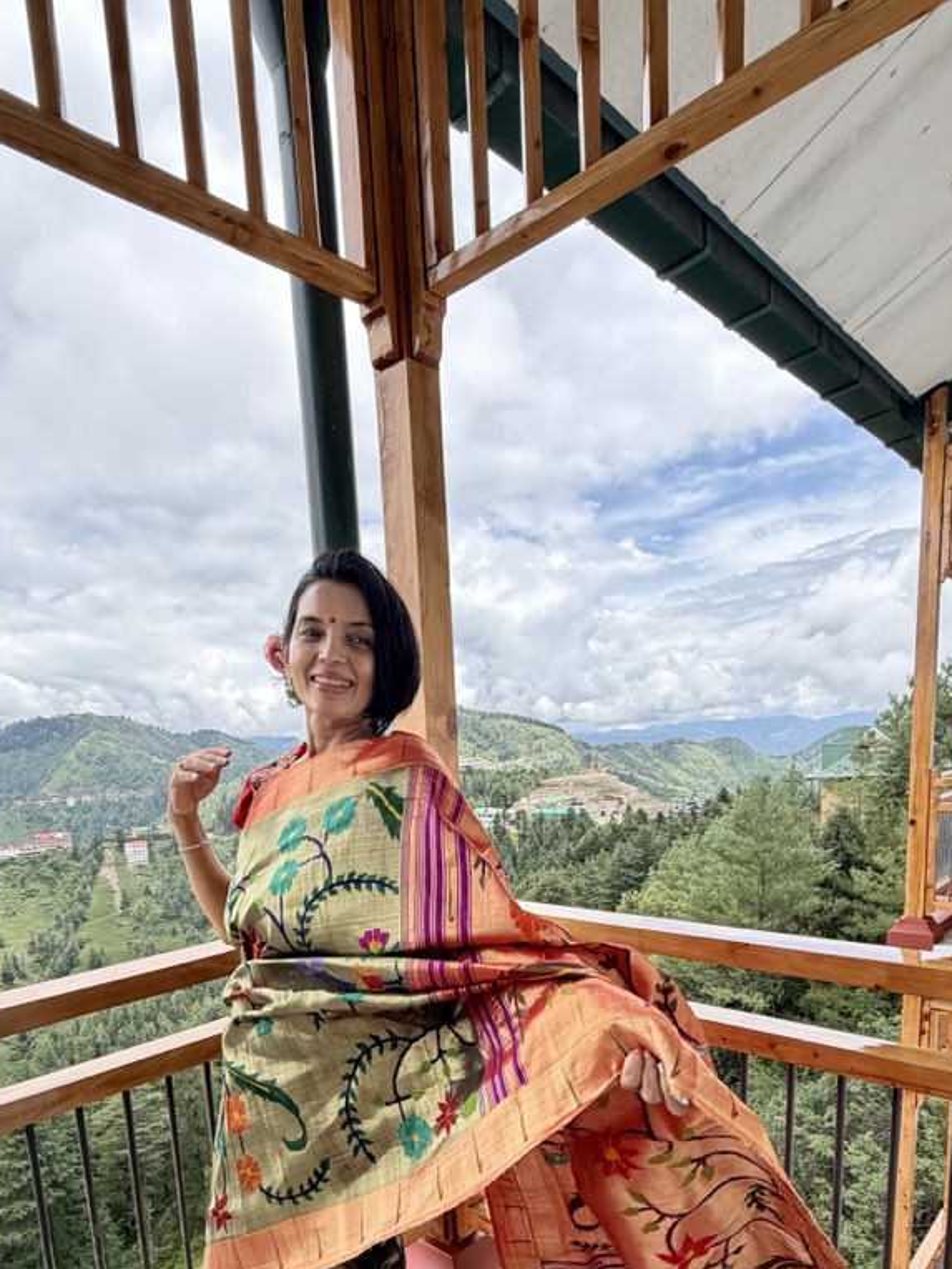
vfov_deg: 73.0
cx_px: 415
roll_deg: +3.7
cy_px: 889
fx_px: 807
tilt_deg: -9.5
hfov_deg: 60.9
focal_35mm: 22
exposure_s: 1/293
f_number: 2.2
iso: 50
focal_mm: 2.22
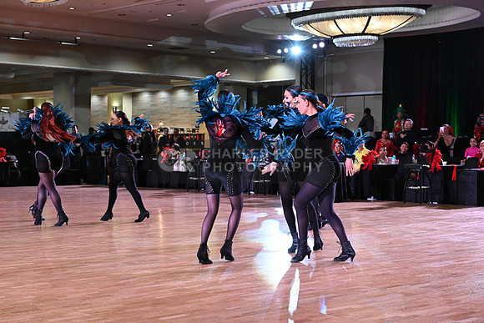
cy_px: 162
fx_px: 820
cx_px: 242
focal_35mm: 61
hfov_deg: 32.9
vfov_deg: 22.3
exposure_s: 1/320
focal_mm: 61
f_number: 5.6
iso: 6400
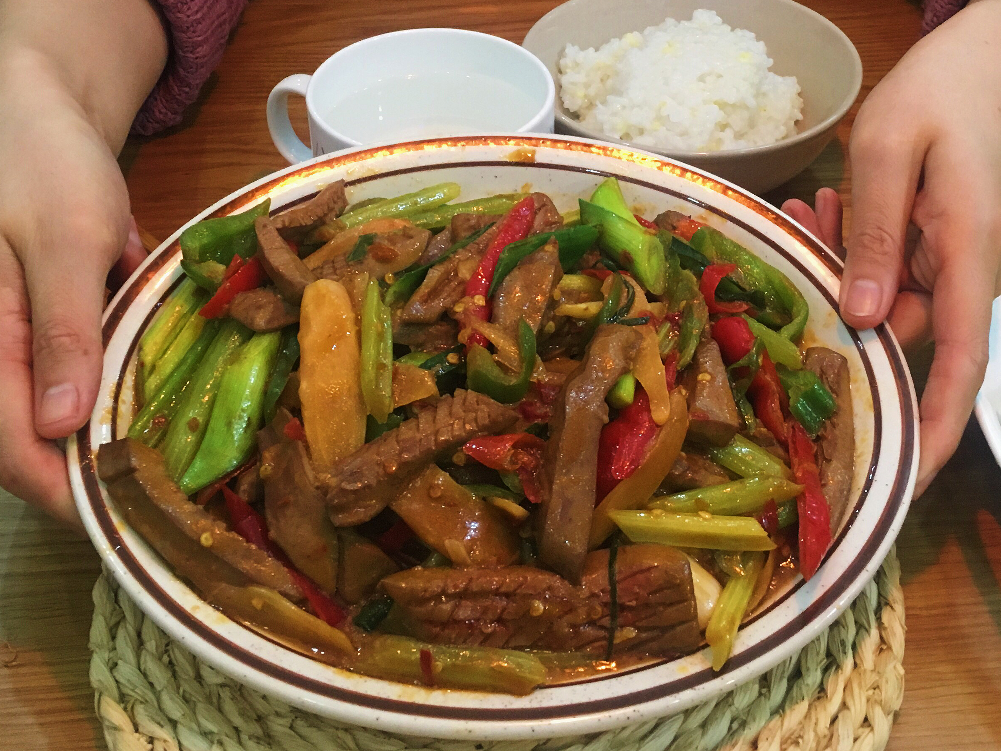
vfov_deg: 29.0
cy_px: 154
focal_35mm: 49
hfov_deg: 38.9
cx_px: 555
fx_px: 1417
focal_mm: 4.15
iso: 160
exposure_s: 1/33
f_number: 2.2
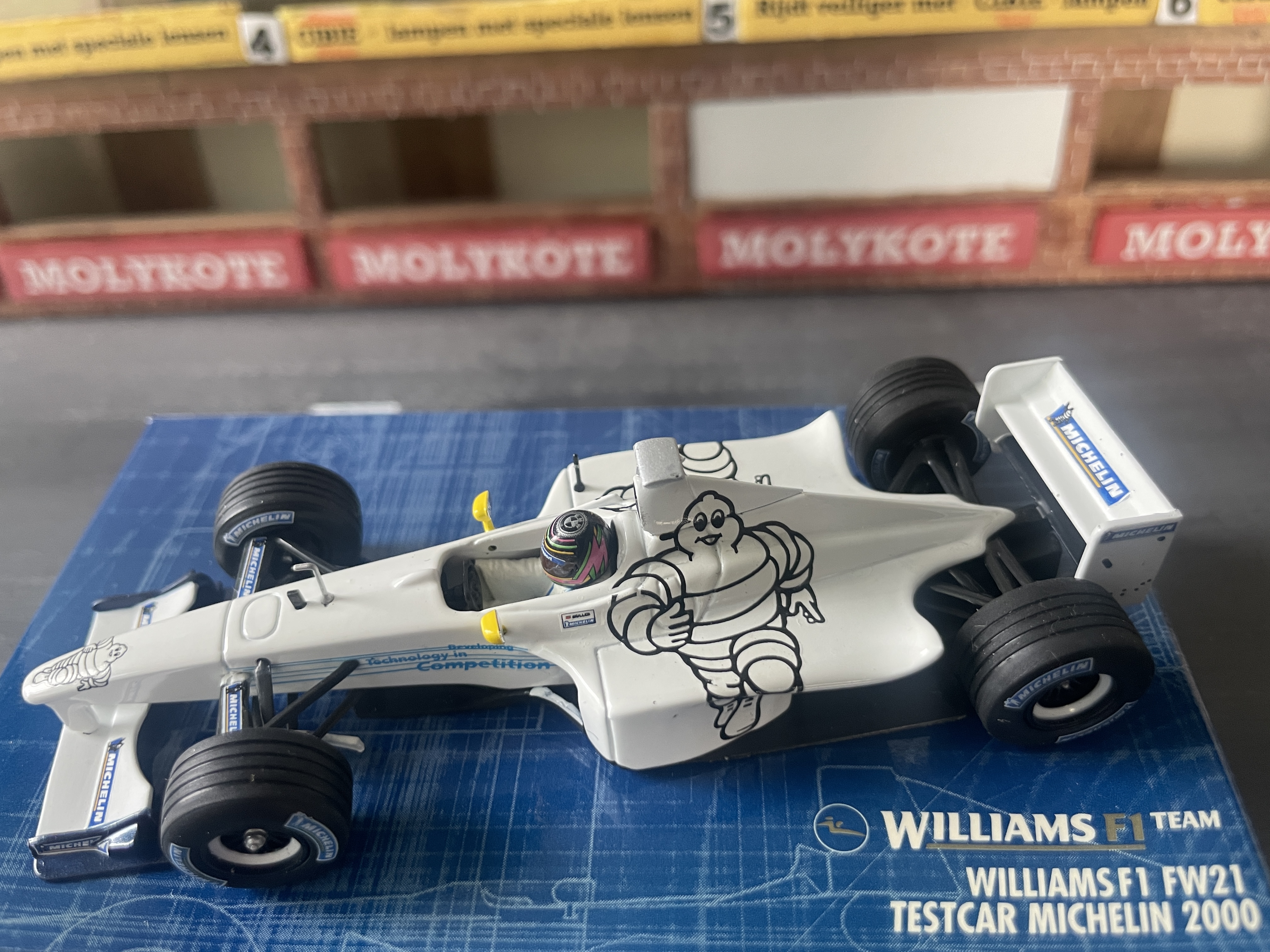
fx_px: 954
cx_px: 635
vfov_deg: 53.1
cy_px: 476
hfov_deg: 67.3
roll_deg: +4.5
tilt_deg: -31.4
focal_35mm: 26
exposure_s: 1/60
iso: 160
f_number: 1.6
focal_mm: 4.2
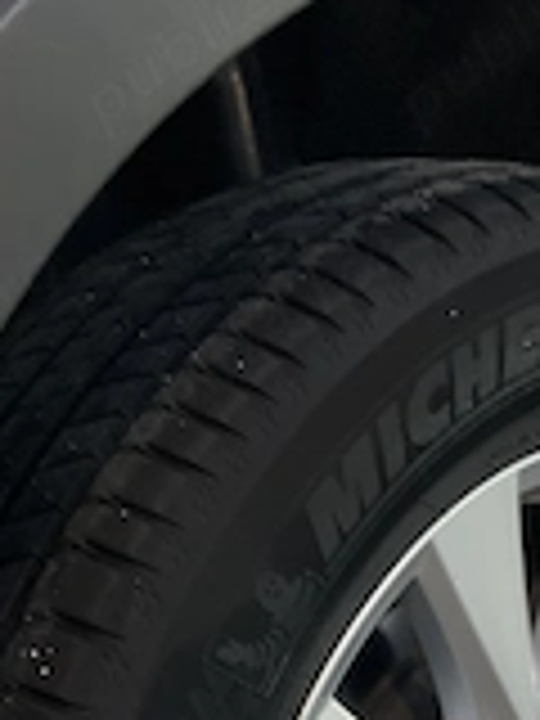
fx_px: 1352
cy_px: 778
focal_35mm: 65
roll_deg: +0.6
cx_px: 387
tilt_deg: -26.8
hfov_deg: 22.4
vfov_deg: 27.5
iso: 640
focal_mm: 4.2
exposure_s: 1/25
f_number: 1.6
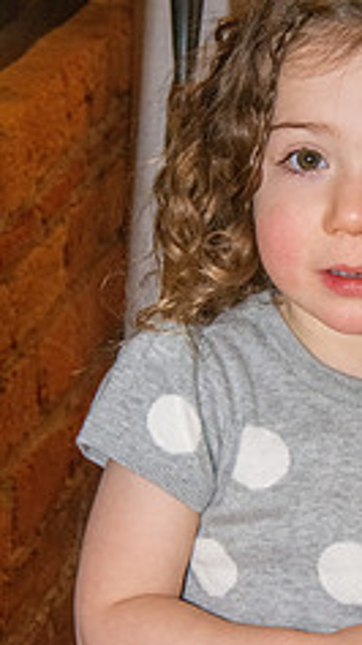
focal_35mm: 284
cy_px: 362
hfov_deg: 4.3
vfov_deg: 7.6
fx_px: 4855
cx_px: 343
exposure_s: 1/100
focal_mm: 95
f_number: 13
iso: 5000
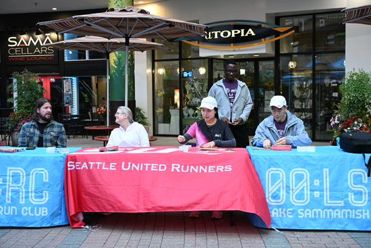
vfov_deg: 26.5
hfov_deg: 38.9
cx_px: 186
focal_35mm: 51
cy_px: 124
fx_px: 526
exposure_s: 1/500
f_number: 4
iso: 6400
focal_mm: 51
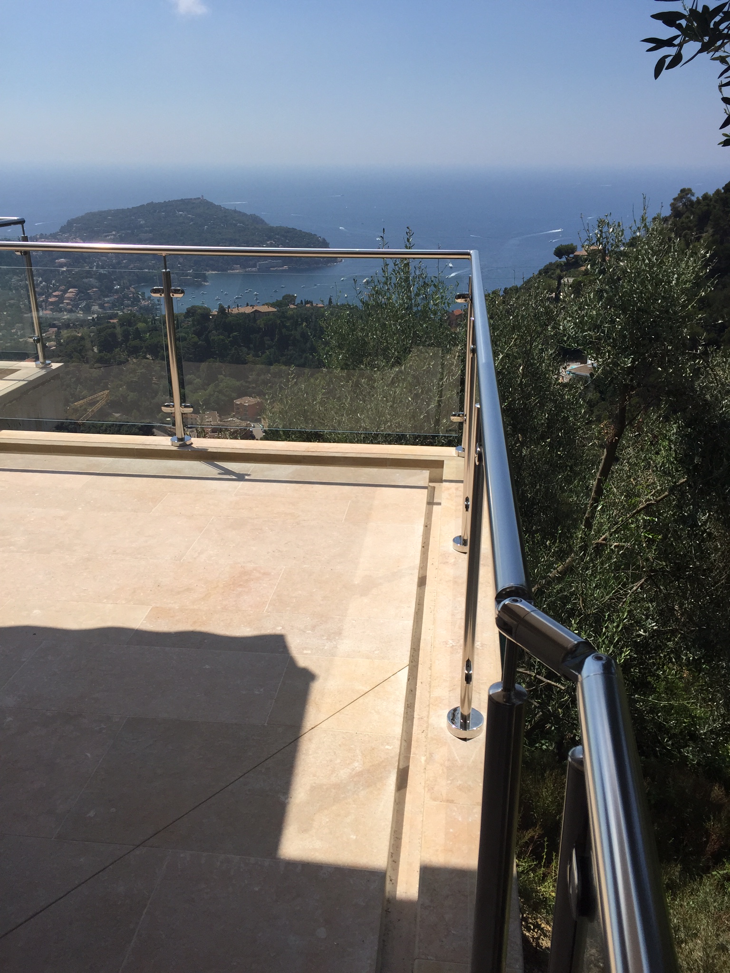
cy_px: 486
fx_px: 815
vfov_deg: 61.7
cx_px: 365
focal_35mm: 29
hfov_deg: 48.2
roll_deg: -0.1
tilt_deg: -20.1
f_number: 2.2
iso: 32
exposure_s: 1/3597
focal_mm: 4.15
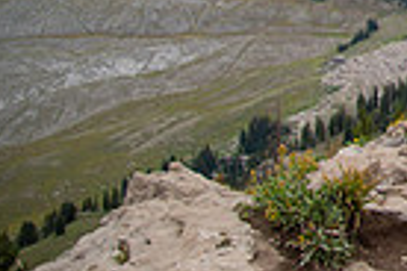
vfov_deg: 12.9
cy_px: -122
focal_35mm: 101
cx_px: 793
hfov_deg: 16.1
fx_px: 1142
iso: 100
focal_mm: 24
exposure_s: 1/500
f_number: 4
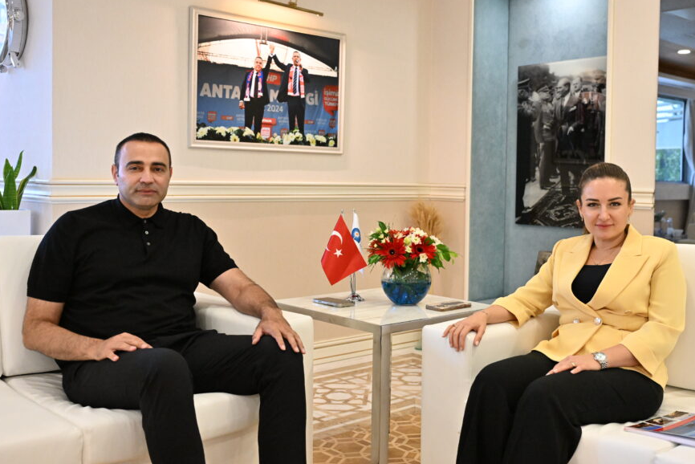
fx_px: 765
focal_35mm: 40
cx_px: 380
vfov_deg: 33.7
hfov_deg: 48.8
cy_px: 205
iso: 5000
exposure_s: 1/320
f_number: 4
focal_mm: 33.5
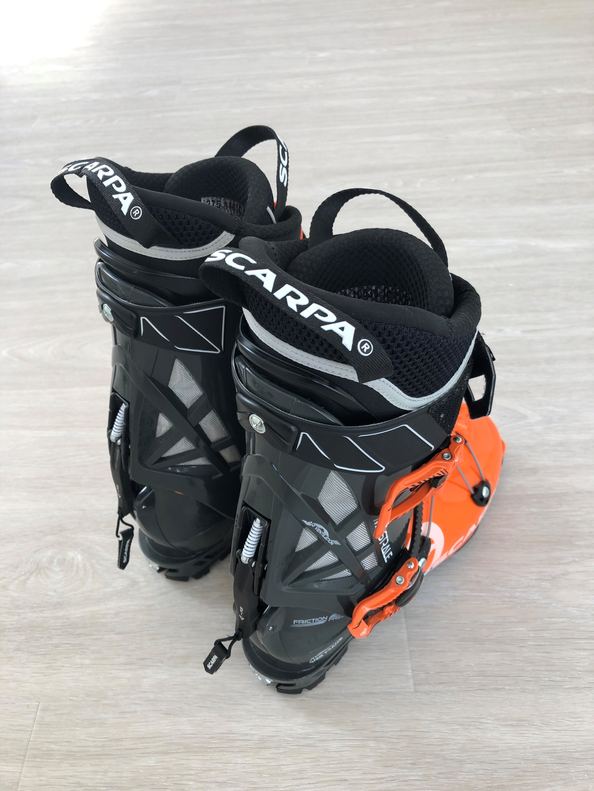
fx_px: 641
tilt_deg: -43.1
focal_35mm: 28
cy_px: 396
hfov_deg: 49.7
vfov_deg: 63.4
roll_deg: +3.6
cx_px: 297
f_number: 1.8
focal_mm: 3.99
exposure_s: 1/100
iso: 25
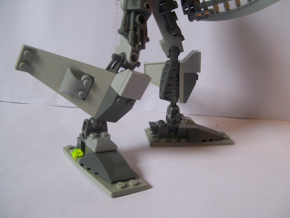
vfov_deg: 39.7
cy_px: 109
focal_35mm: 36
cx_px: 145
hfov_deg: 51.4
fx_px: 302
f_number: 2.7
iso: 80
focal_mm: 6
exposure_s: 1/94.6
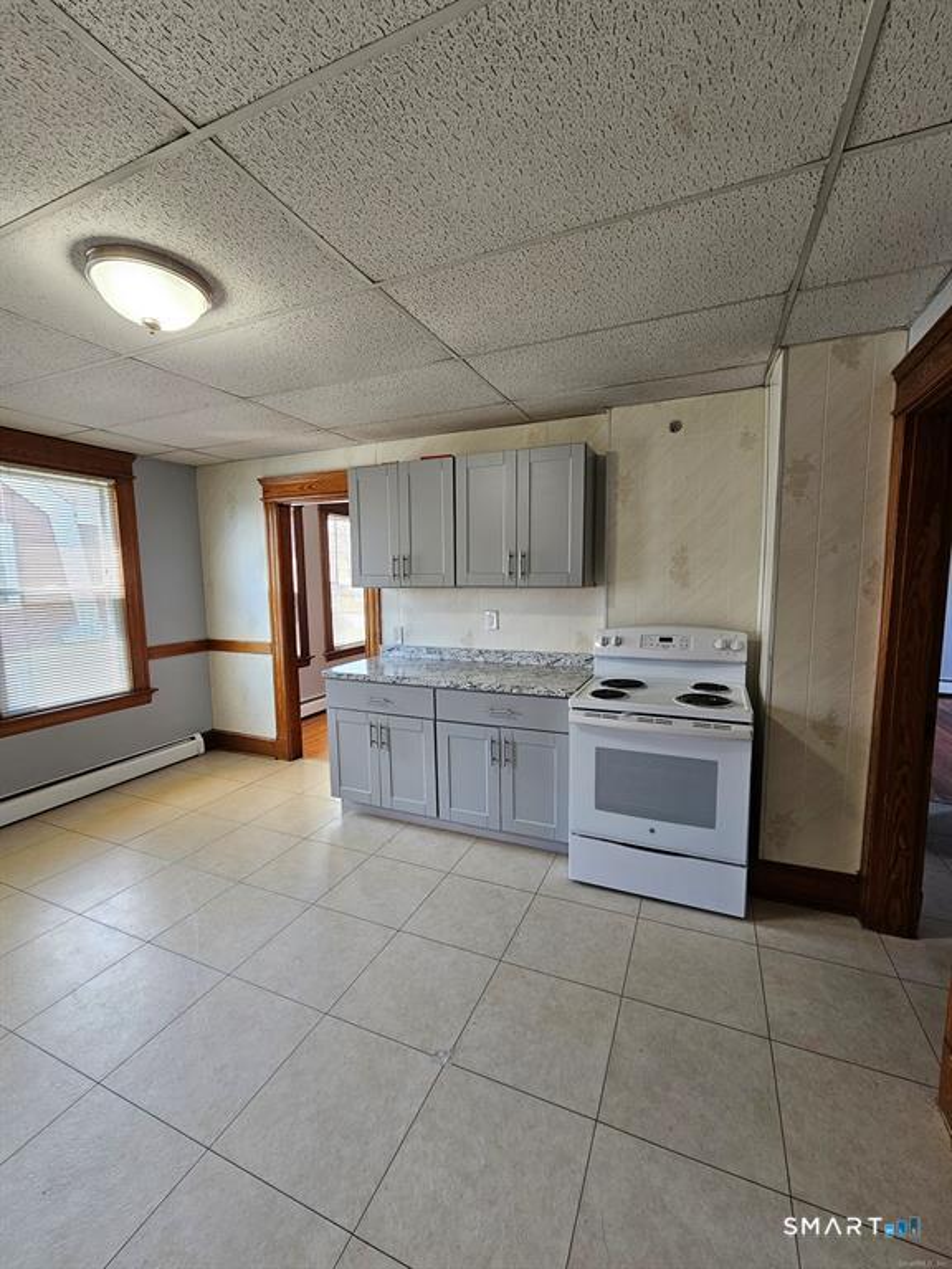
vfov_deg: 106.2
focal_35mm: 13
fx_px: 477
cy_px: 634
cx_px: 476
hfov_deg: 89.9
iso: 125
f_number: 2.2
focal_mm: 2.2
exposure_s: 1/60
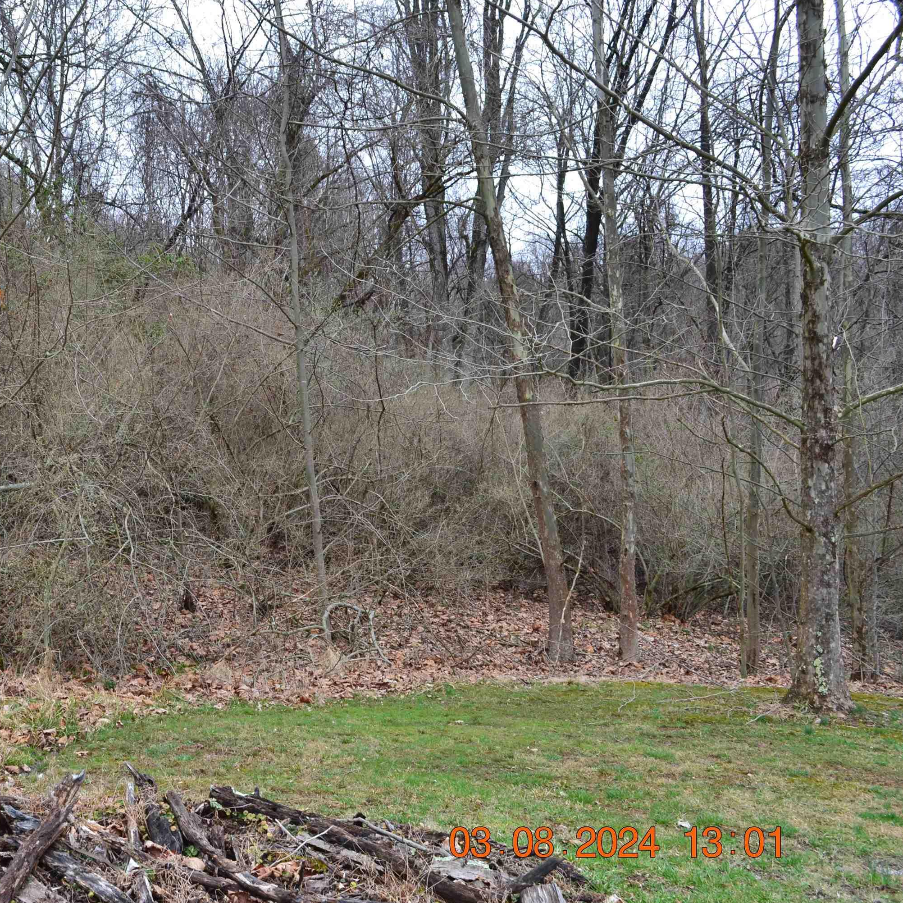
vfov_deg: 39.2
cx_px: 224
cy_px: 452
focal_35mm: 43
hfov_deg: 38.2
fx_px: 1269
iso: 400
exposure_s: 1/100
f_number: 9
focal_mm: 22
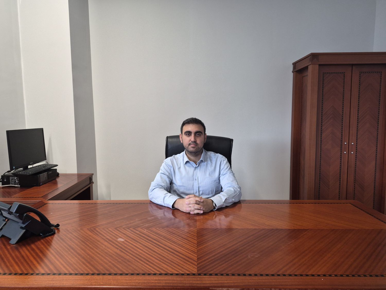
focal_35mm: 23
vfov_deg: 58.9
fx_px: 256
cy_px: 145
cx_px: 193
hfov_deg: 73.9
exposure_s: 1/100
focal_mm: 5.4
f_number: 1.8
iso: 400
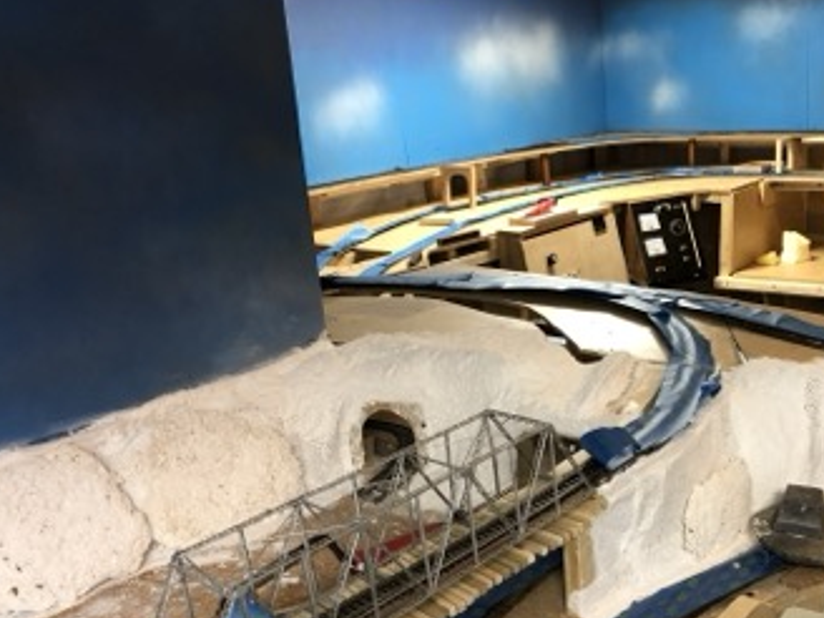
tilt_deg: -17.8
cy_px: 382
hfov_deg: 44.8
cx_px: 580
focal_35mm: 41
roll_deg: +3.8
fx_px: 976
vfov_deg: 35.0
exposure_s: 1/20
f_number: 1.8
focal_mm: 4
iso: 40
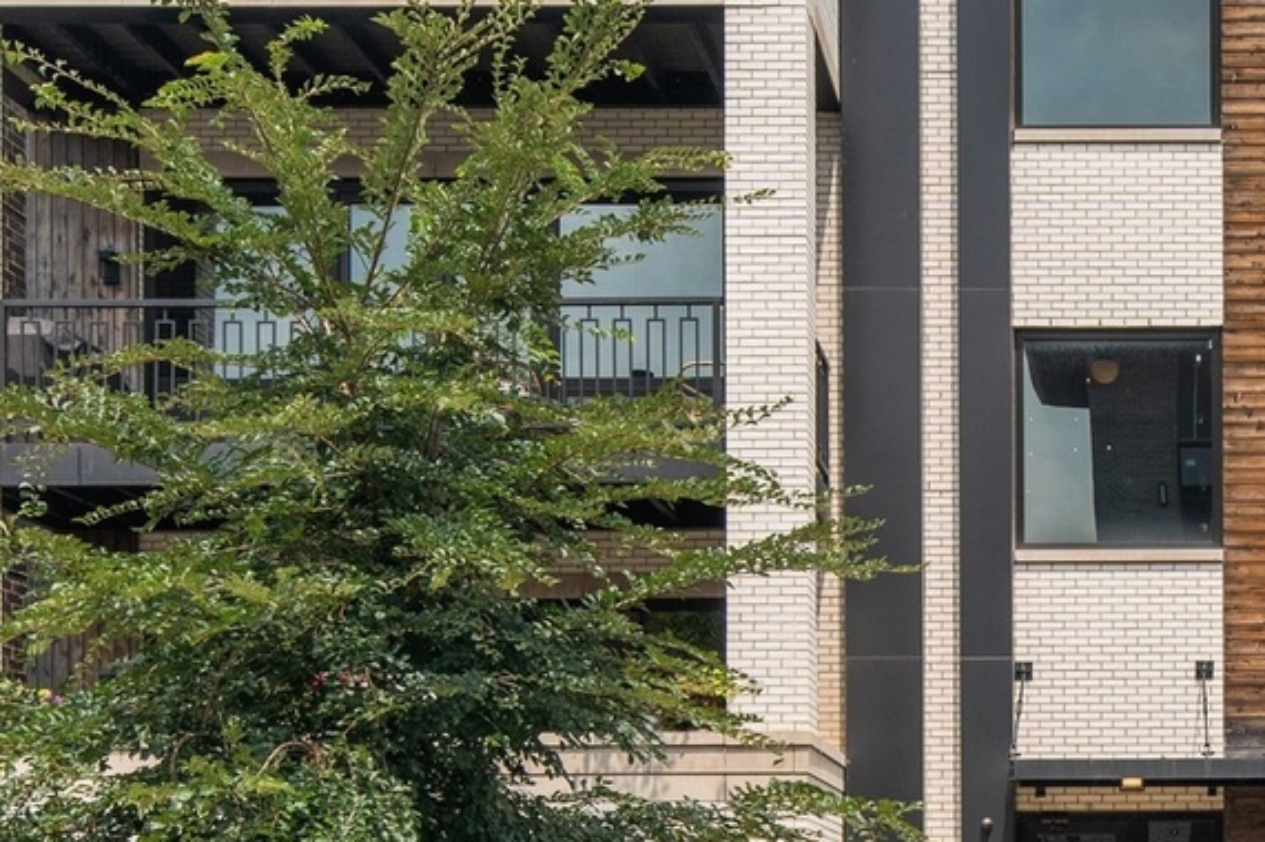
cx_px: 1174
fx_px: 1896
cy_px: 182
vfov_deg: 24.7
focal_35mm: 54
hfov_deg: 34.5
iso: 400
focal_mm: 19
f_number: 8
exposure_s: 1/160
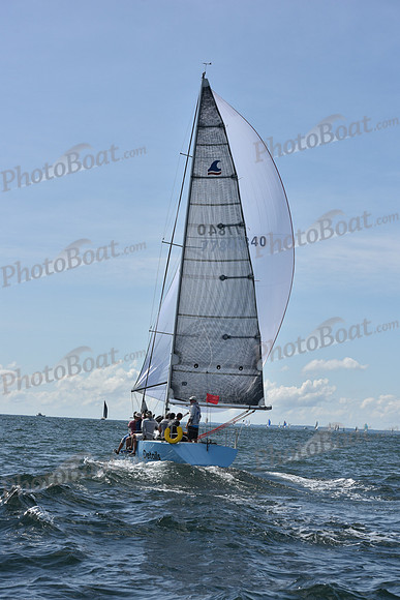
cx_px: 200
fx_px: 1166
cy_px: 300
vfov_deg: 28.8
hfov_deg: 19.5
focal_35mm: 70
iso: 250
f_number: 9
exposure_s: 1/1250
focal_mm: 70
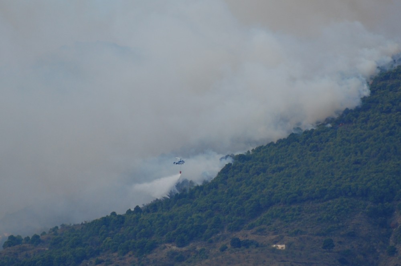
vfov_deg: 3.0
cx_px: 200
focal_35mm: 450
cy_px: 133
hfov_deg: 4.6
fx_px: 5006
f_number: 5.6
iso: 200
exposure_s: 1/500
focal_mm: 300
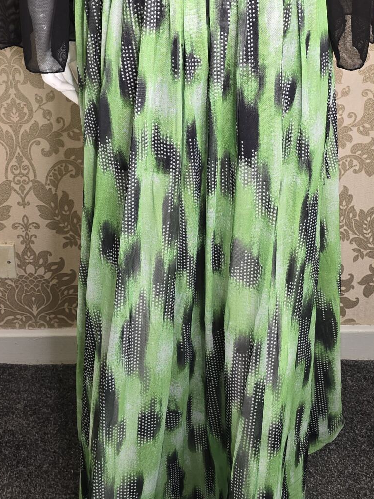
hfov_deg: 25.2
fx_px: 836
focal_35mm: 58
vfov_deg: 31.0
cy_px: 8
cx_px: 160
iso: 40
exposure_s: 1/50
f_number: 1.7
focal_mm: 6.3
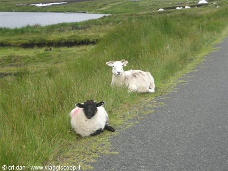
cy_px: 86
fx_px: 586
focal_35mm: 89
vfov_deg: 16.6
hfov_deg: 22.0
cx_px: 114
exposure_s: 1/94.5
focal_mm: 18.6
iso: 64
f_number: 4.3
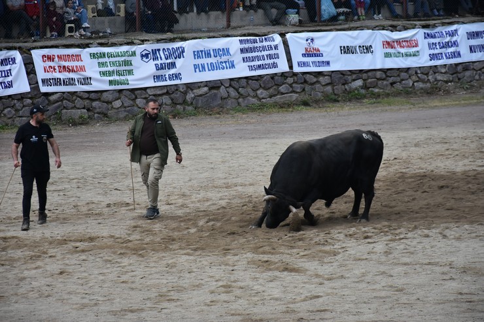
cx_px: 242
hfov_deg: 12.2
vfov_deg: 8.2
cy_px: 161
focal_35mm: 168
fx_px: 2258
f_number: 6.3
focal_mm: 112
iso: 800
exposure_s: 1/640
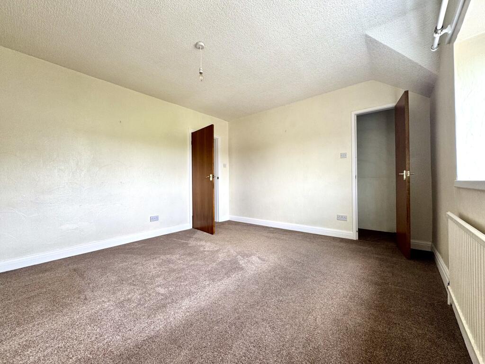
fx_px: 196
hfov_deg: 102.1
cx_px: 242
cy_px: 182
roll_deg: +0.0
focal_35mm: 14
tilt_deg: +0.0
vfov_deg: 85.7
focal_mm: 2.22
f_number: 2.2
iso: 100
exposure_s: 1/99
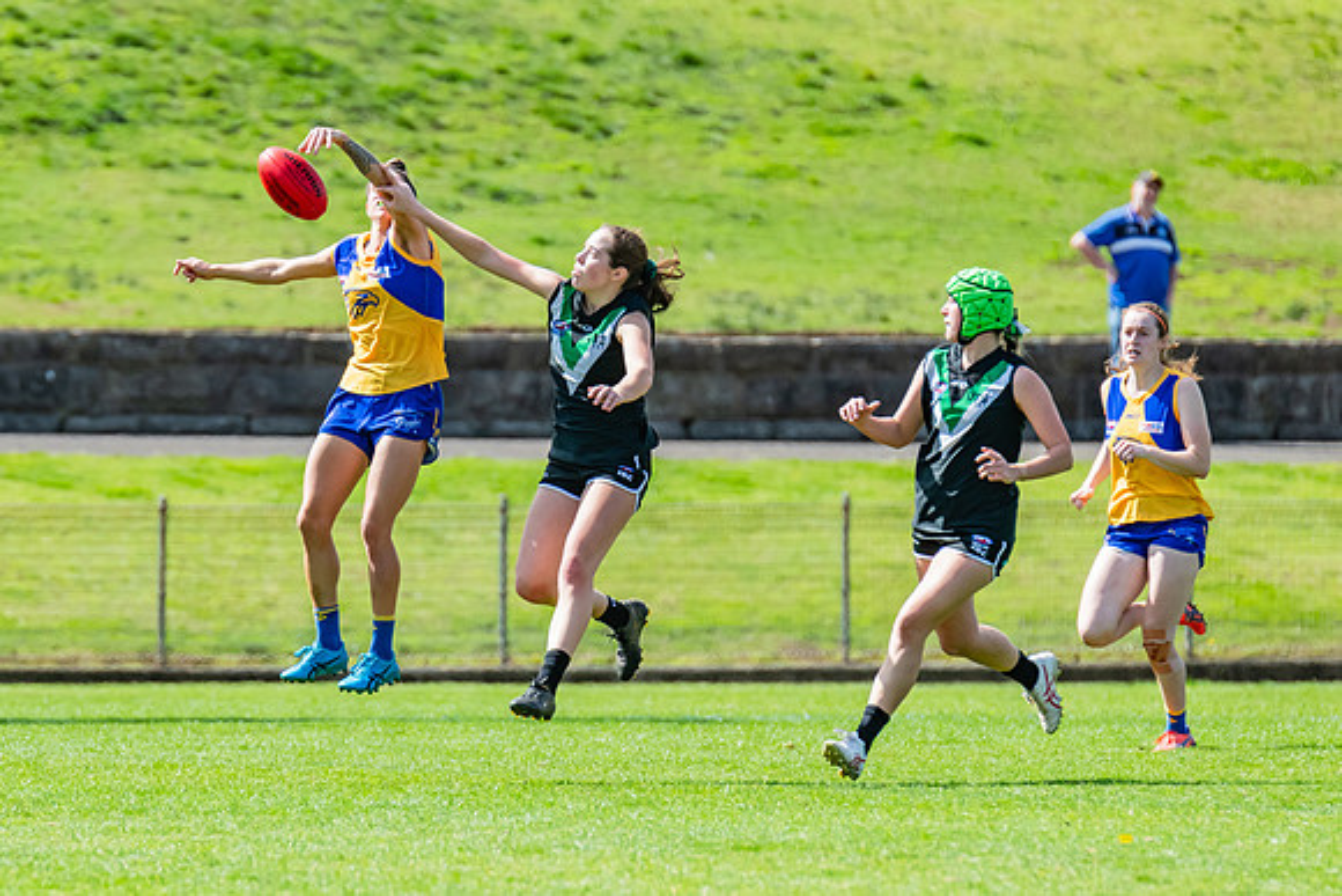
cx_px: 385
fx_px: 23407
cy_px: 443
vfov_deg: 2.2
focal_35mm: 628
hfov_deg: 3.3
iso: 800
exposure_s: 1/1600
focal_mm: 420
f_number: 7.1
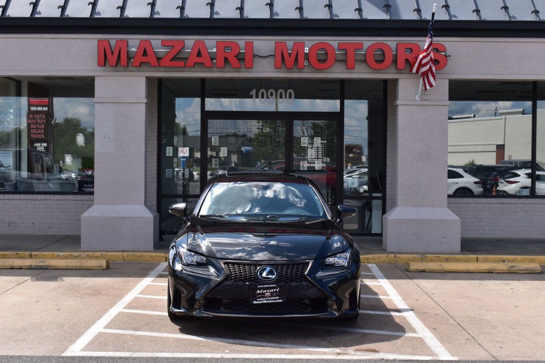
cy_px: 182
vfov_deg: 25.7
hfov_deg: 37.9
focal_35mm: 52
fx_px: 794
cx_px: 272
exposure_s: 1/400
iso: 400
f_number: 11
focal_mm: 35
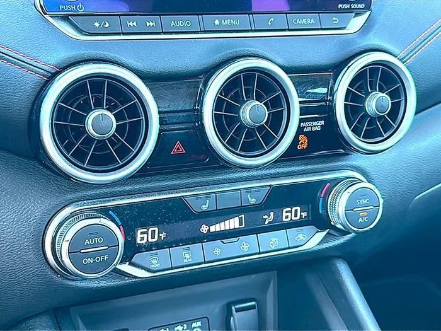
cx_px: 220
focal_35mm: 41
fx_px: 522
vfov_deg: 35.1
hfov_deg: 45.8
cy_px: 166
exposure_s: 1/80
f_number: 1.78
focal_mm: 6.86
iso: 125
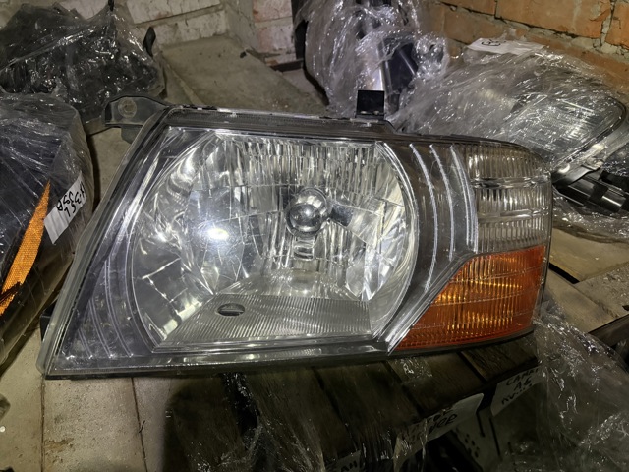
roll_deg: +5.4
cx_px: 314
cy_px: 236
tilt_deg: -35.5
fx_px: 472
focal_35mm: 26
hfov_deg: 67.3
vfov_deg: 53.1
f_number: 1.6
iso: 400
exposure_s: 1/32
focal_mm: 5.96
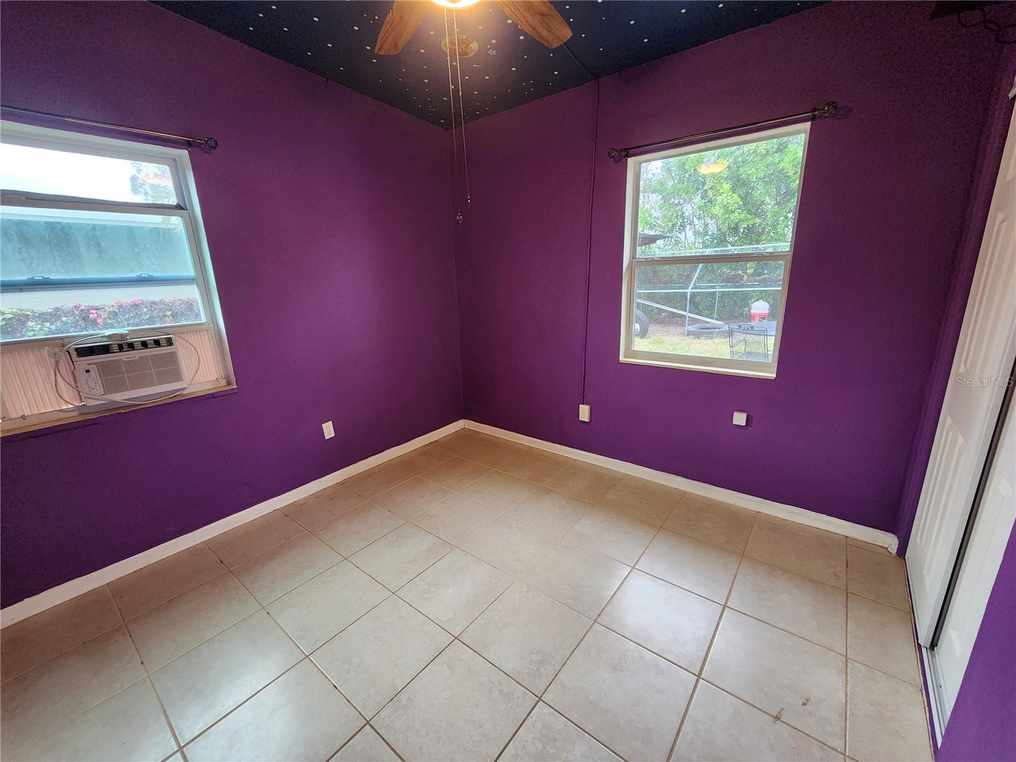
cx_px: 508
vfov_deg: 89.9
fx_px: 382
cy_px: 381
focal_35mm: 13
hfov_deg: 106.2
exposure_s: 1/60
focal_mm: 2.2
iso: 400
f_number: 2.2
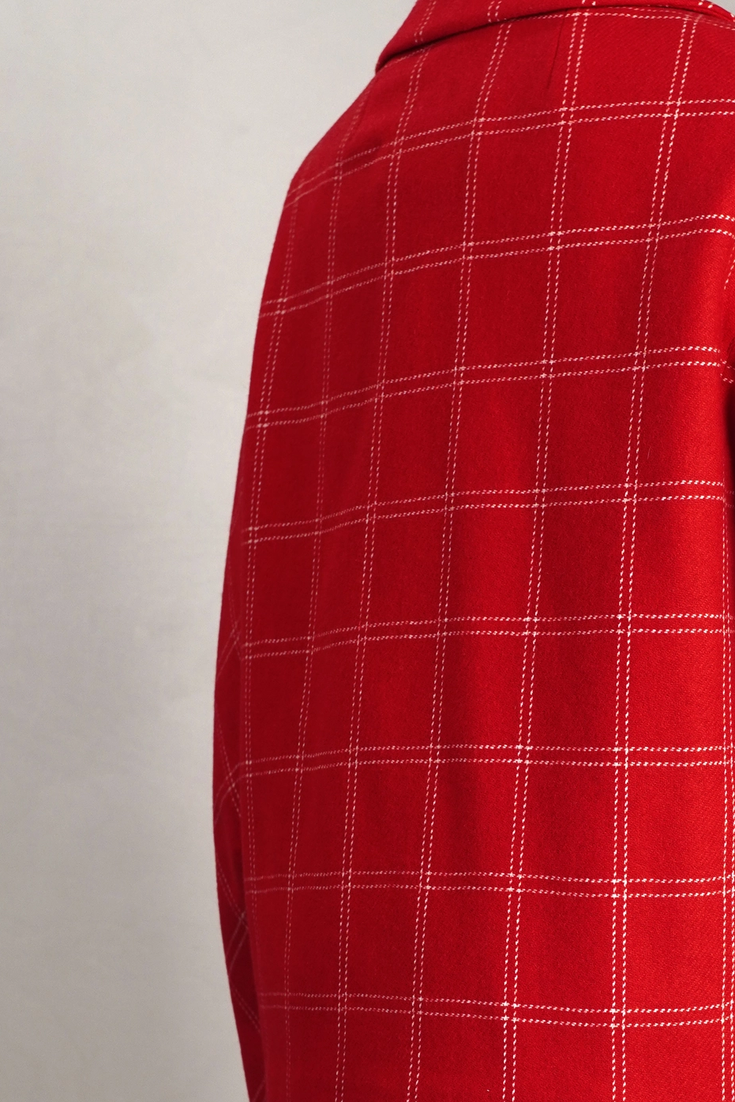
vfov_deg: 20.3
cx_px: 621
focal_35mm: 99
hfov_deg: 13.7
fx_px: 3031
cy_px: 903
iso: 400
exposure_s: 1/100
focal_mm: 32
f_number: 4.5
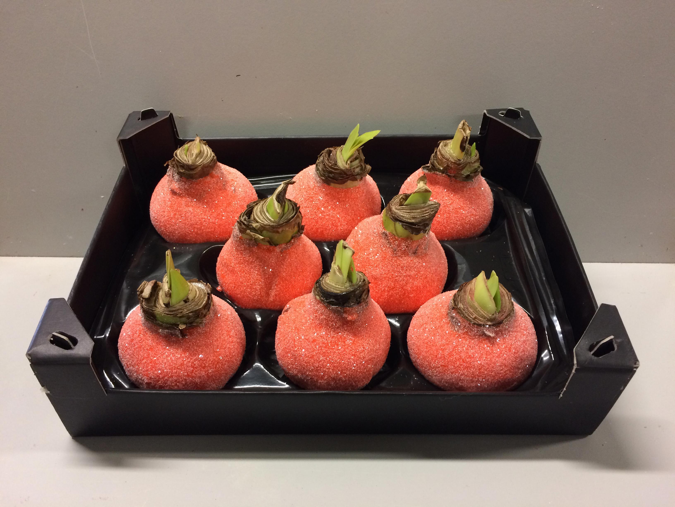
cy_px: 254
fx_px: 565
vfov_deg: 48.2
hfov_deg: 61.7
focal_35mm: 29
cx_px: 338
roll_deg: -1.4
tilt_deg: -28.4
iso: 200
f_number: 2.2
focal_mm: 4.15
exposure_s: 1/33
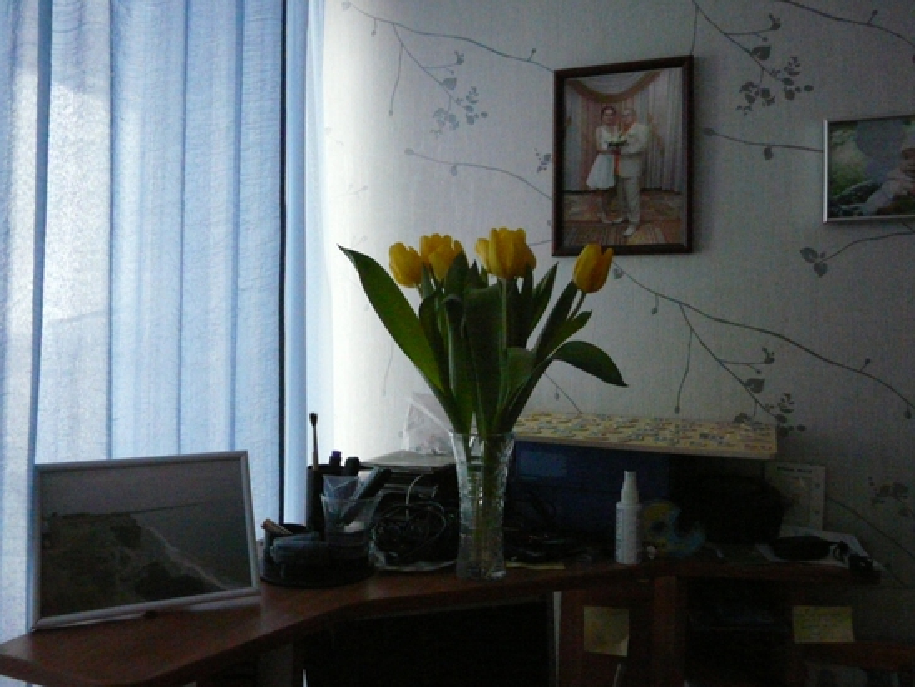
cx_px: 458
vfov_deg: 49.8
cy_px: 344
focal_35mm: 28
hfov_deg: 63.4
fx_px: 740
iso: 800
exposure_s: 1/80
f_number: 2.8
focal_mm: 4.6
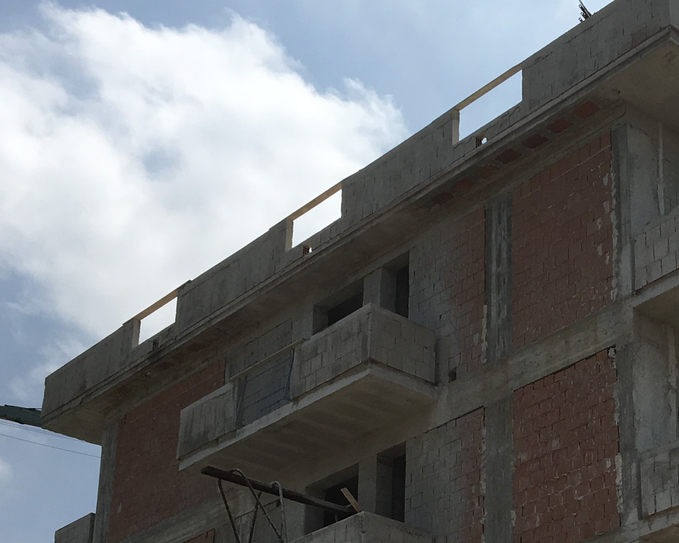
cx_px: 627
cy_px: 547
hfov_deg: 24.6
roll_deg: +1.7
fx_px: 1507
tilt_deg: +18.8
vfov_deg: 19.8
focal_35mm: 75
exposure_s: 1/3344
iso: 25
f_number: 2.2
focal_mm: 4.15
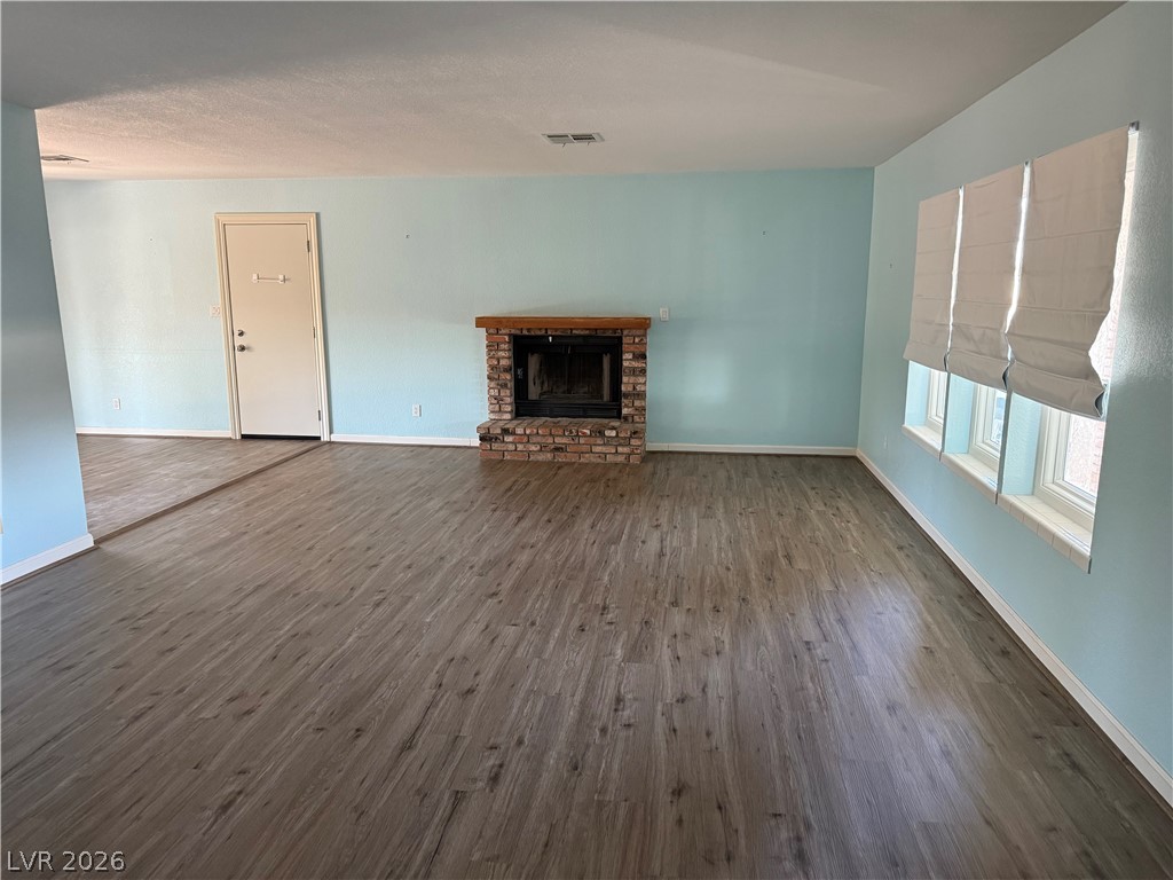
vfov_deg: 56.8
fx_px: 813
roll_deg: +0.1
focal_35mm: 24
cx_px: 586
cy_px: 440
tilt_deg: -10.1
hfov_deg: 71.6
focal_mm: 6.76
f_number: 1.78
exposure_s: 1/60
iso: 320
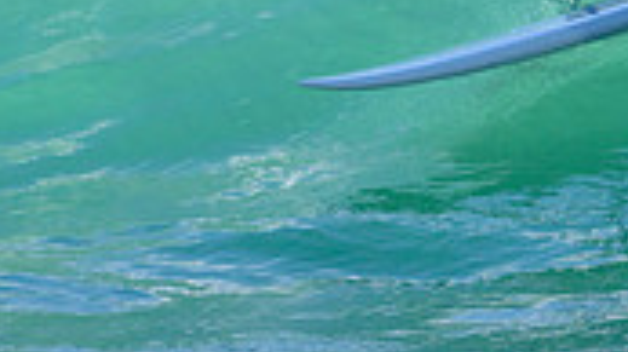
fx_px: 35874
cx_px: 554
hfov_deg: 1.0
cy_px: -57
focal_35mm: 2156
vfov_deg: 0.6
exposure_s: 1/2000
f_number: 5.6
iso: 280
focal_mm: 500
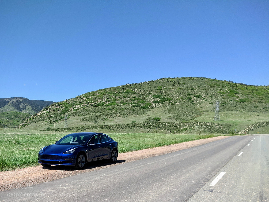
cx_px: 134
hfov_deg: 63.4
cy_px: 104
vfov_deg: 49.7
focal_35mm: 28
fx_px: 218
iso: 50
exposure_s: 1/2597
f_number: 1.8
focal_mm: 4.44
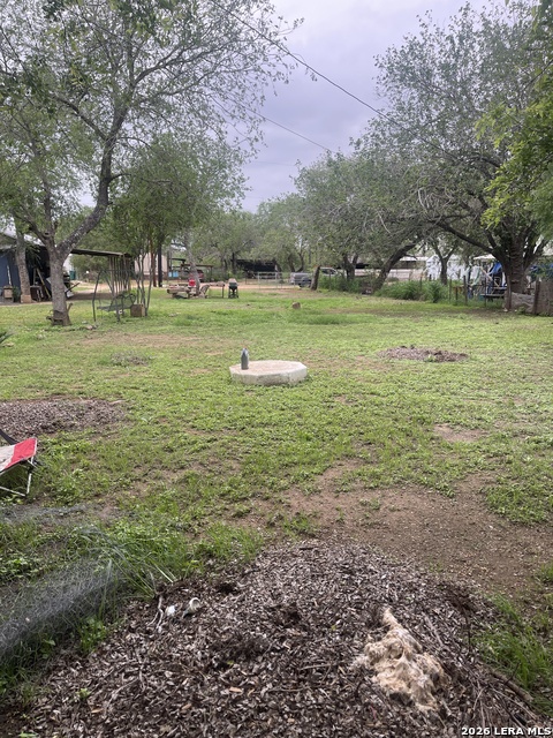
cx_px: 276
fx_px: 533
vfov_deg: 69.4
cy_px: 369
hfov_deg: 54.9
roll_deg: +0.1
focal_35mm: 25
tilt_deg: -10.4
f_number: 1.6
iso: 32
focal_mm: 5.1
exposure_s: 1/258
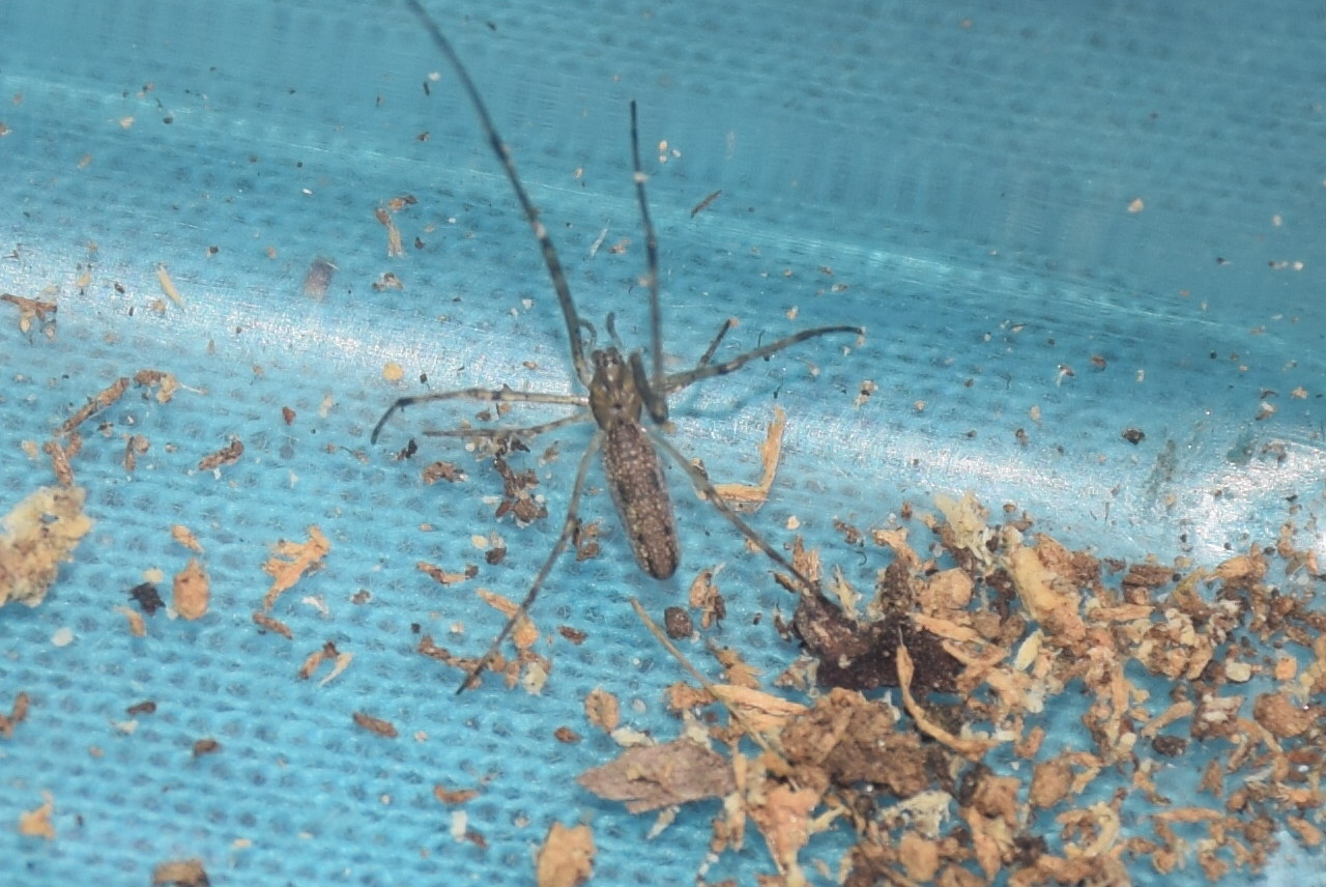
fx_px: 5253
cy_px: 444
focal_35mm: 142
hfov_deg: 14.4
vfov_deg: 9.6
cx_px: 663
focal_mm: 95
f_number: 8
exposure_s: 1/60
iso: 100
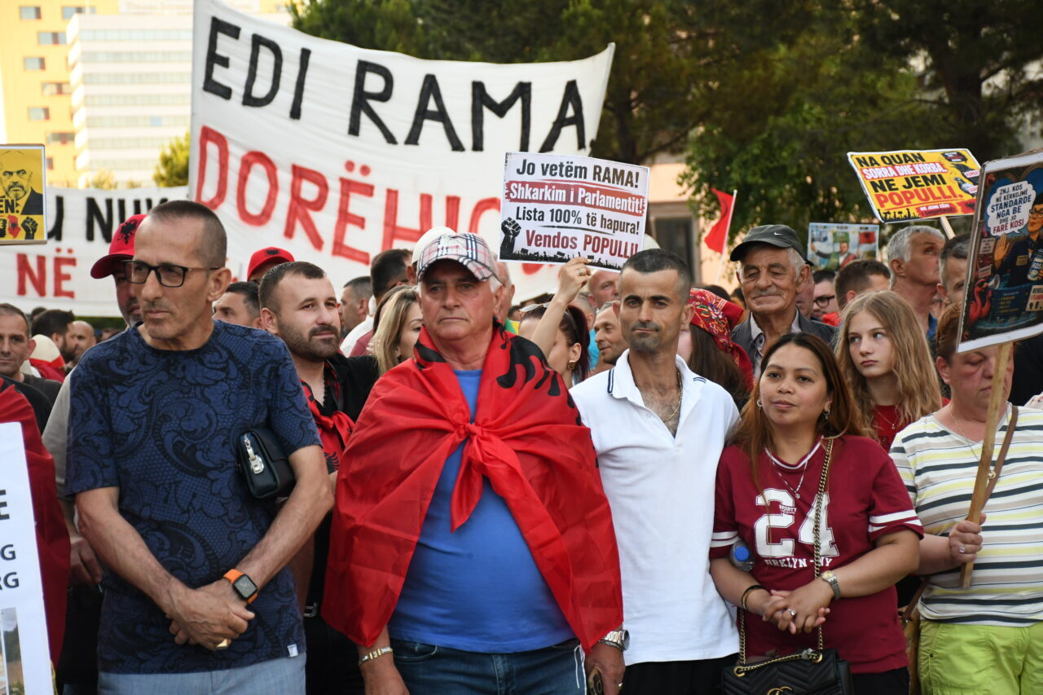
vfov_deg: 13.8
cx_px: 522
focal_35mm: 99
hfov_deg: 20.6
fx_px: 2868
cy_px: 348
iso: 1250
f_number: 5.6
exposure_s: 1/400
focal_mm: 66
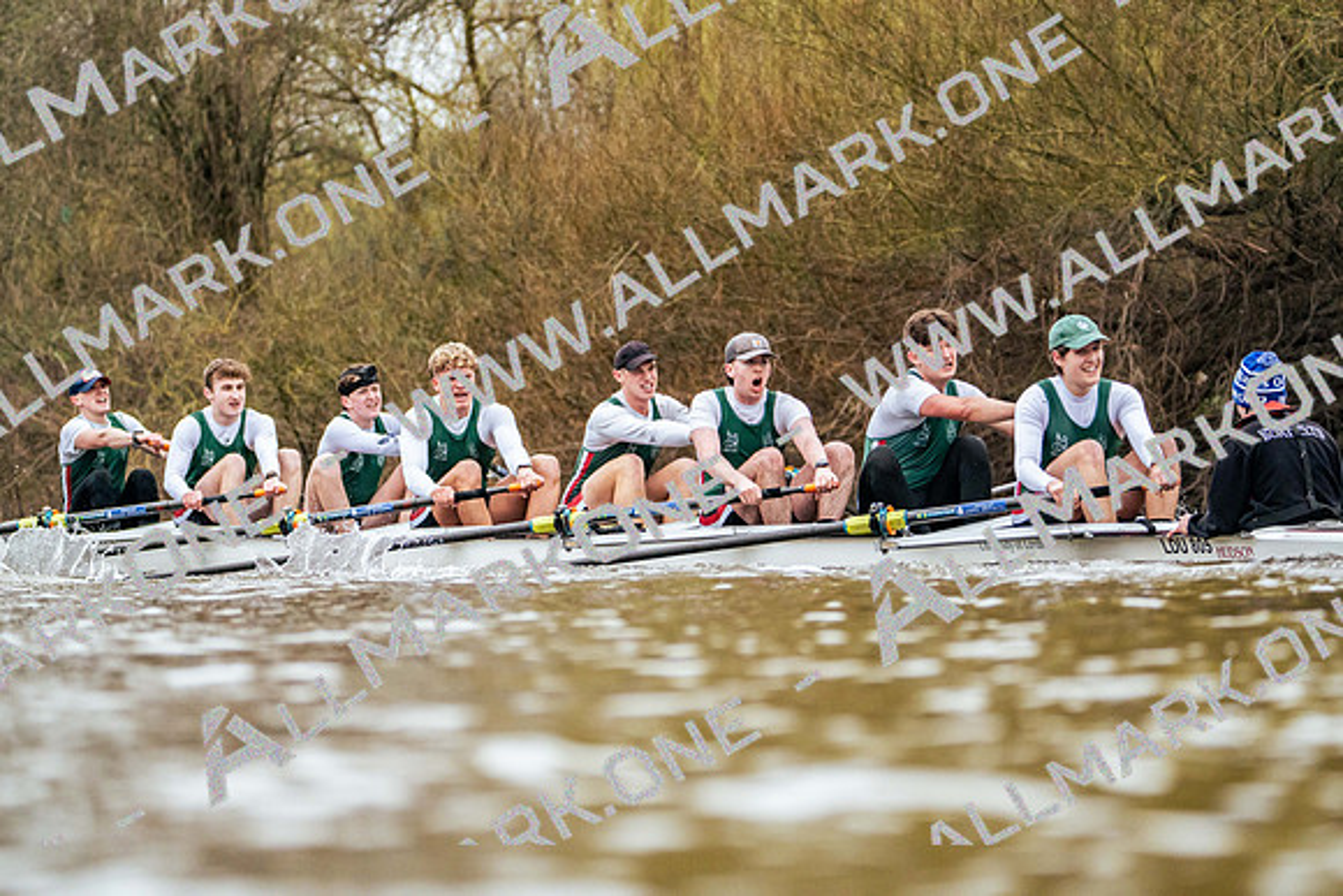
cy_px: 448
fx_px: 8657
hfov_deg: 8.9
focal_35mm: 232
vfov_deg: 5.9
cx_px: 672
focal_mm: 232
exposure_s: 1/2000
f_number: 6.3
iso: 4000
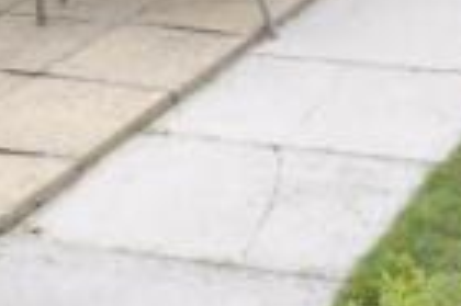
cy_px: -202
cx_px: 627
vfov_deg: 12.3
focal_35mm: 104
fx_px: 1330
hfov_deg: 18.1
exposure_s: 1/160
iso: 100
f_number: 3.3
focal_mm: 4.3
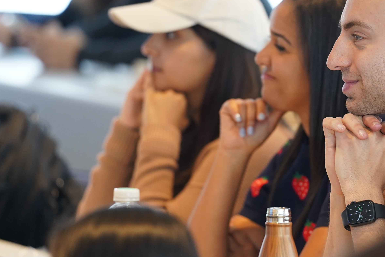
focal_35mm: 506
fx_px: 5411
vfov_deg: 2.7
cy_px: 110
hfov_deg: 4.1
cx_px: 252
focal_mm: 200
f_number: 2.8
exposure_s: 1/125
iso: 1000
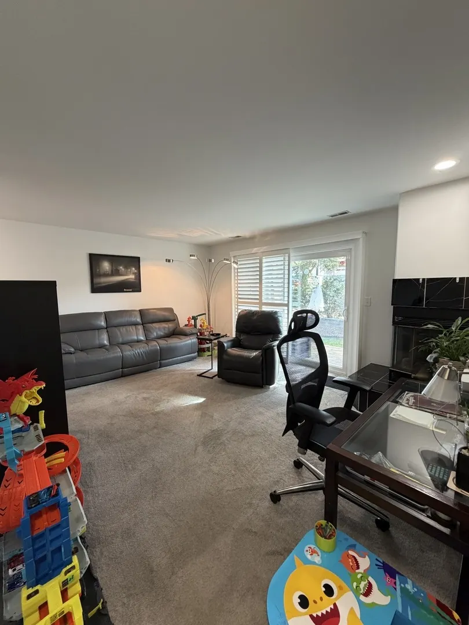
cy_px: 312
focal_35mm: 14
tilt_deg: -5.3
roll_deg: +0.0
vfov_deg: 102.1
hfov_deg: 85.7
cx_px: 234
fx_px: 253
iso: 250
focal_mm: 2.22
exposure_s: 1/60
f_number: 2.2
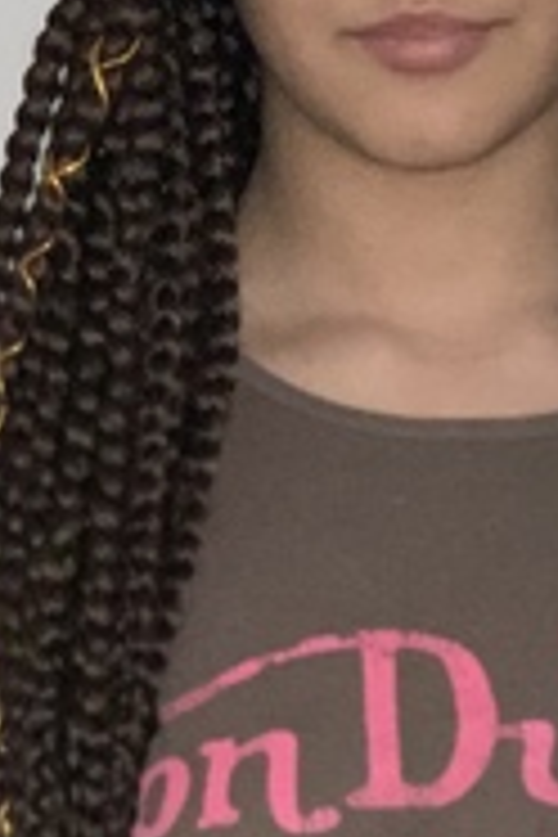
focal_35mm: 174
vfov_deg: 11.8
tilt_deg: -8.0
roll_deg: +2.0
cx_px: 387
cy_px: 675
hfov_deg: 7.9
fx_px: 4045
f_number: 2.4
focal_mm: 6
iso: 250
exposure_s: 1/59
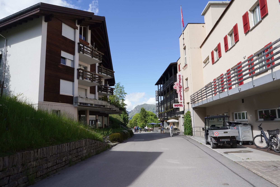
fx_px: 187
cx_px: 140
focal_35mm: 24
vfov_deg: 53.1
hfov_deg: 73.7
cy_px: 94
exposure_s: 1/100
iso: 100
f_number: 14
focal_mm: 24
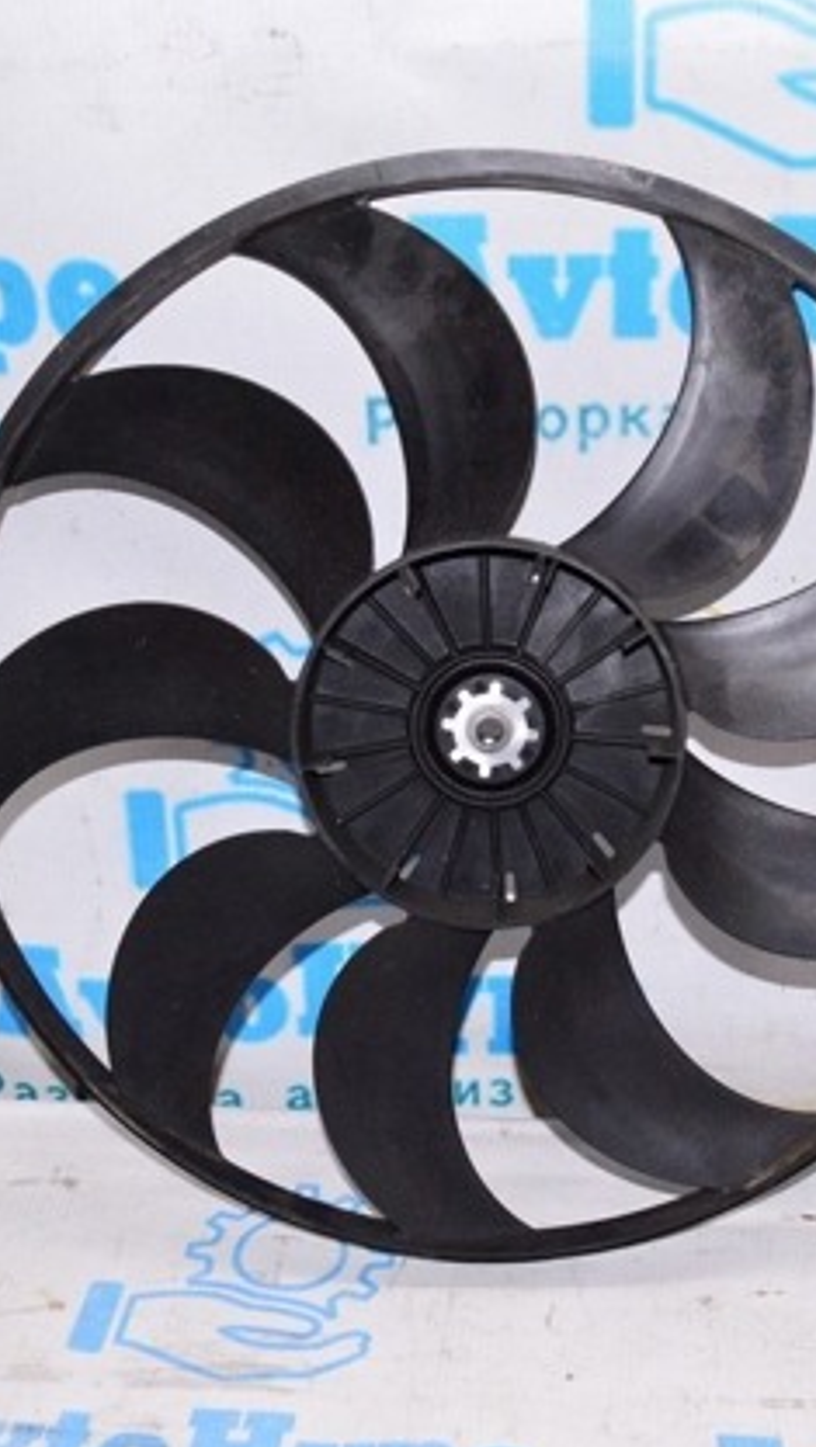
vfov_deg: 39.2
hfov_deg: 22.6
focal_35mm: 53
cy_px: 730
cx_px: 545
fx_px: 2036
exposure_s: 1/160
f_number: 8
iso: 1600
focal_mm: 22
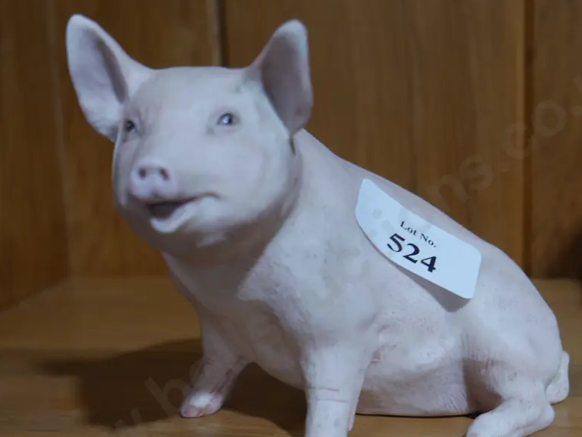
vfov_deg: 25.1
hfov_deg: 33.2
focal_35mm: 58
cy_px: 284
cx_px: 327
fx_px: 975
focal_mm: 22
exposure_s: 1/60
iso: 800
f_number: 4.7
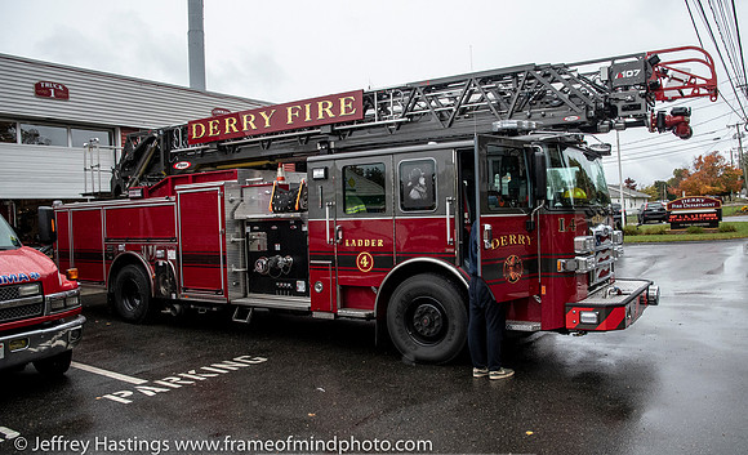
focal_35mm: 27
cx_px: 398
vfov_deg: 45.0
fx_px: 550
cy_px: 227
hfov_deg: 68.4
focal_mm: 16
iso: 2000
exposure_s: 1/4000
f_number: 4
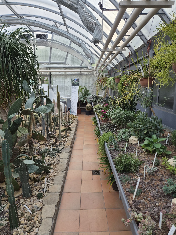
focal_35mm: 23
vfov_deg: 73.9
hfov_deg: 58.9
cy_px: 118
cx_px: 88
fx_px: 156
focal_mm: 5.4
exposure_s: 1/180
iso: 50
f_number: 1.8
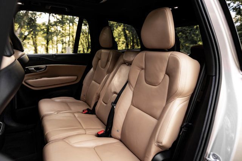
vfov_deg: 53.2
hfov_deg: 73.7
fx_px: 161
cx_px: 121
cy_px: 80
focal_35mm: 24
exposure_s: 1/200
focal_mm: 24
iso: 1000
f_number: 4
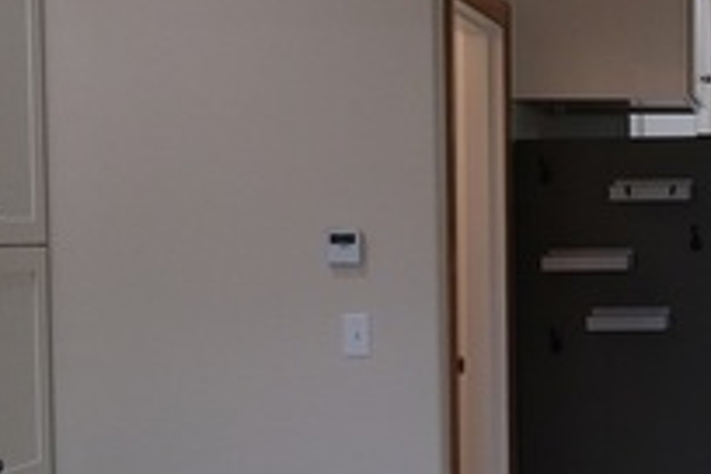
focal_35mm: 81
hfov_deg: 22.8
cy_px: 261
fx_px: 1600
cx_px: 875
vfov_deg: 16.9
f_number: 4
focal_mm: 14.5
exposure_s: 1/250
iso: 1250
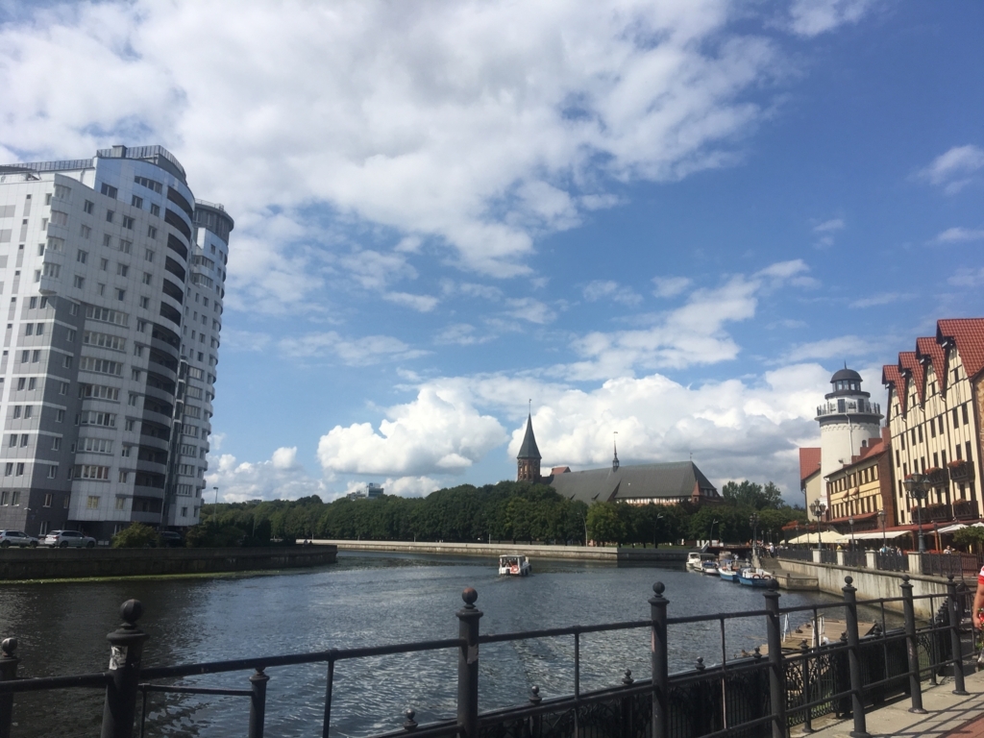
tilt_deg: +11.5
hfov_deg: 61.7
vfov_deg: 48.2
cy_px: 369
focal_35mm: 29
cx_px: 492
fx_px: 824
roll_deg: -2.6
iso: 25
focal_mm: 4.15
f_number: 2.2
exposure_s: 1/3497
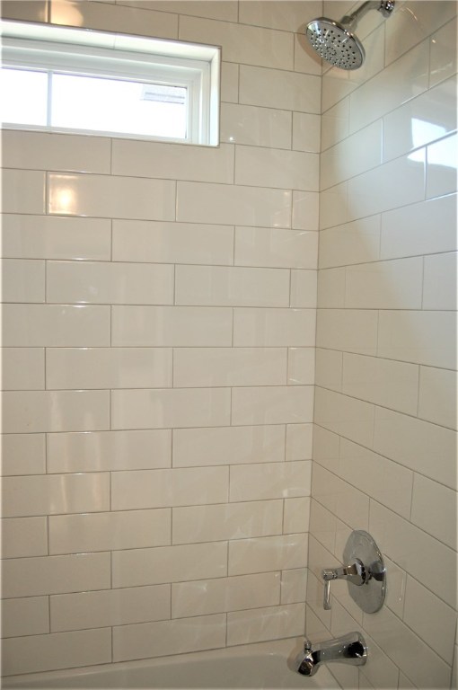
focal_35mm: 27
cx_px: 229
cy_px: 345
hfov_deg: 47.8
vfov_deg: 67.4
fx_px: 517
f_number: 3.5
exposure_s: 1/80
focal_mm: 18
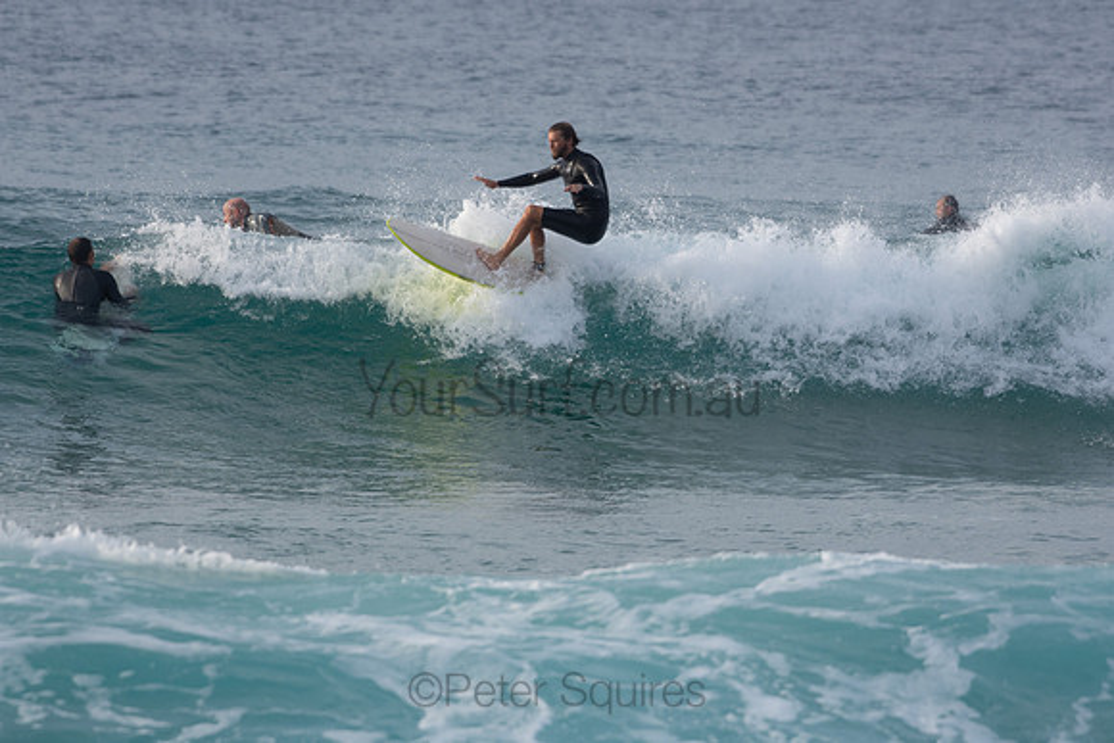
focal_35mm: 480
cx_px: 557
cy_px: 372
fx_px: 14856
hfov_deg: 4.3
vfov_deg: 2.9
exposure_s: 1/1600
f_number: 5.6
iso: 400
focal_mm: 320
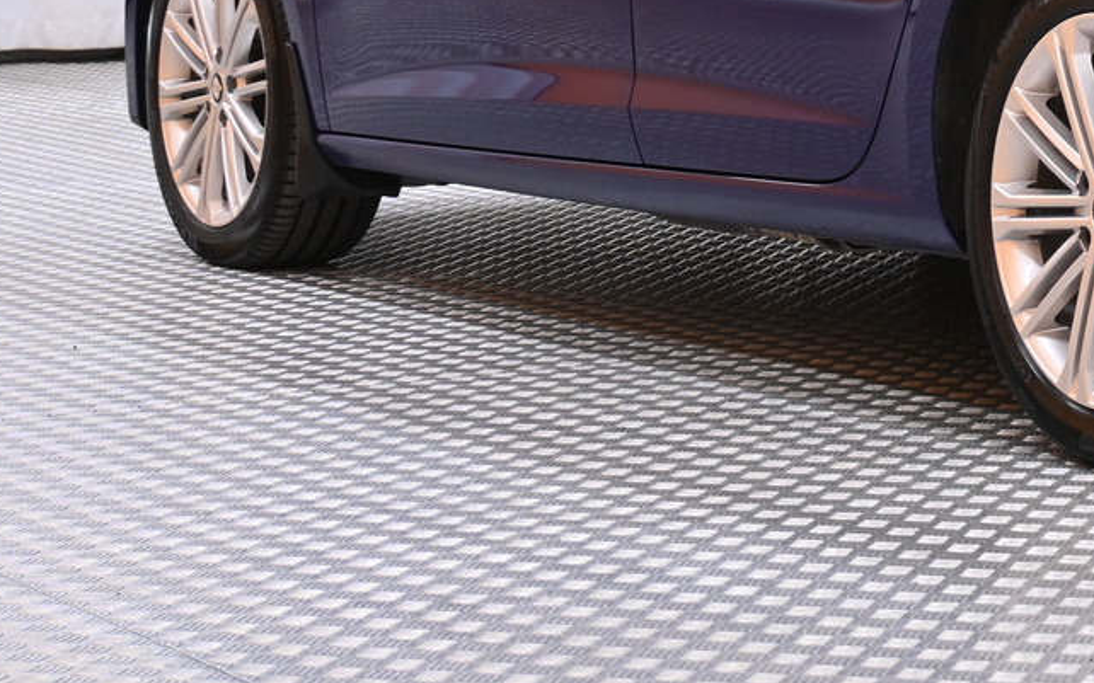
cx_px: 1273
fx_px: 3794
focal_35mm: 127
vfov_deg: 10.1
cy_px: -138
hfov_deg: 15.8
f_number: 5
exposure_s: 1/25
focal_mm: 33
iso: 400
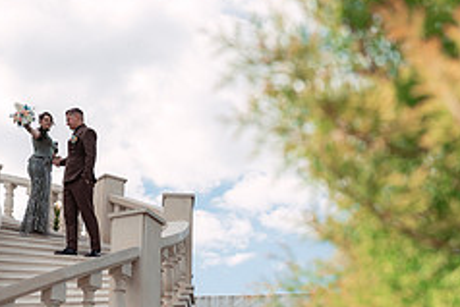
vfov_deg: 18.6
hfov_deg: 27.7
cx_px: 252
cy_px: 236
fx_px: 933
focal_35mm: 73
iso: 160
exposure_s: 1/1250
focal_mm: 28
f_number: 4
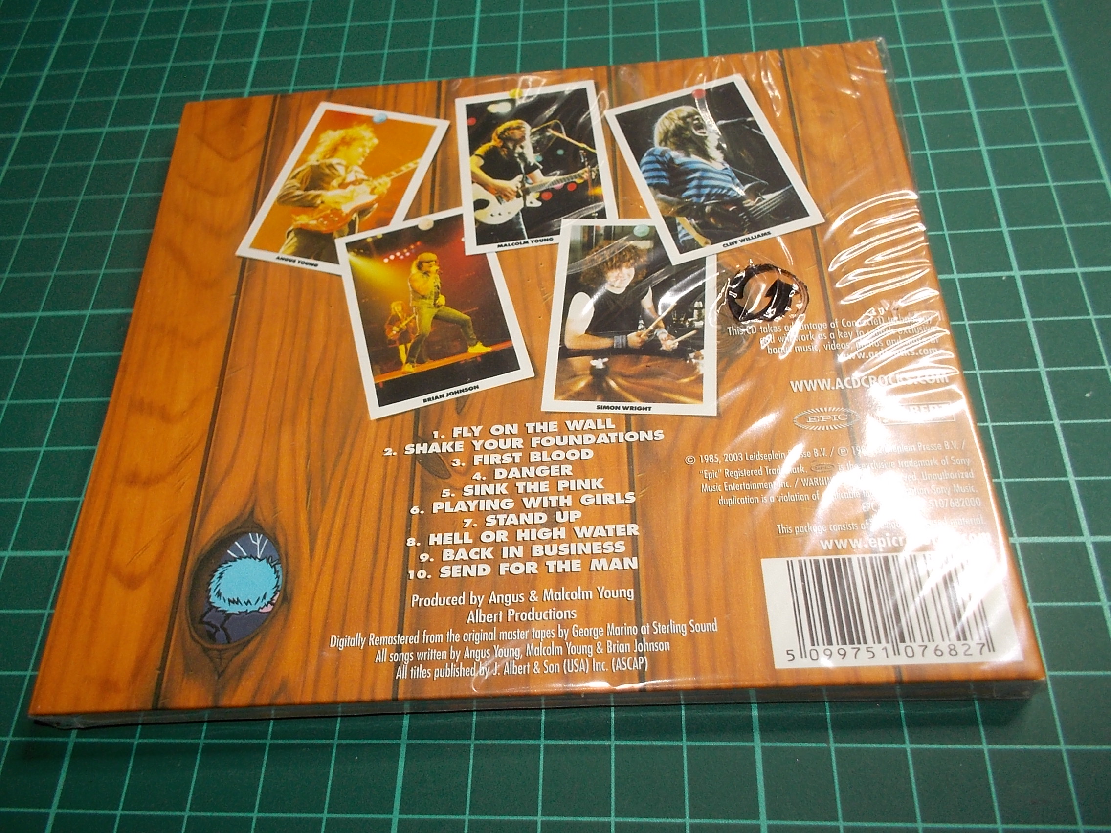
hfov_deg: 61.7
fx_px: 931
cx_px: 556
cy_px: 416
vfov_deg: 48.2
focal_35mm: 29
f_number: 3.3
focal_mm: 4.1
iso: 100
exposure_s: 1/30
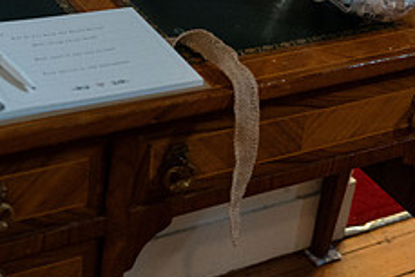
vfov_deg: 16.7
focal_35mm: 81
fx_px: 934
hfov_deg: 25.0
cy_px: 30
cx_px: 163
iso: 5000
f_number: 3.5
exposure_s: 1/200
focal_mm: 32
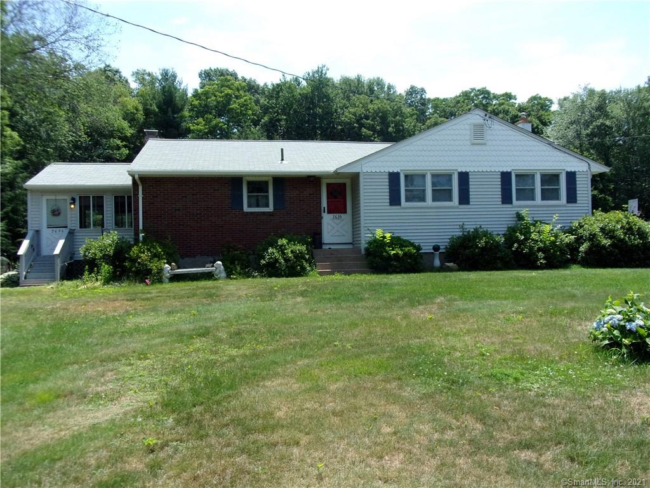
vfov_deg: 49.7
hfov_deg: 63.4
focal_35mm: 28
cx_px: 325
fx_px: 526
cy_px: 244
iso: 200
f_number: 10.8
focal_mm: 5.1
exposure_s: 1/140
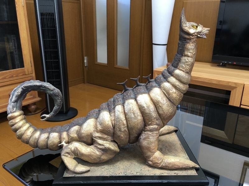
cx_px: 124
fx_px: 209
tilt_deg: -18.4
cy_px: 93
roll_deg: -0.6
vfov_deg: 48.2
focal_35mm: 29
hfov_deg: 61.7
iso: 50
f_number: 2.2
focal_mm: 4.15
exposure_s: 1/15
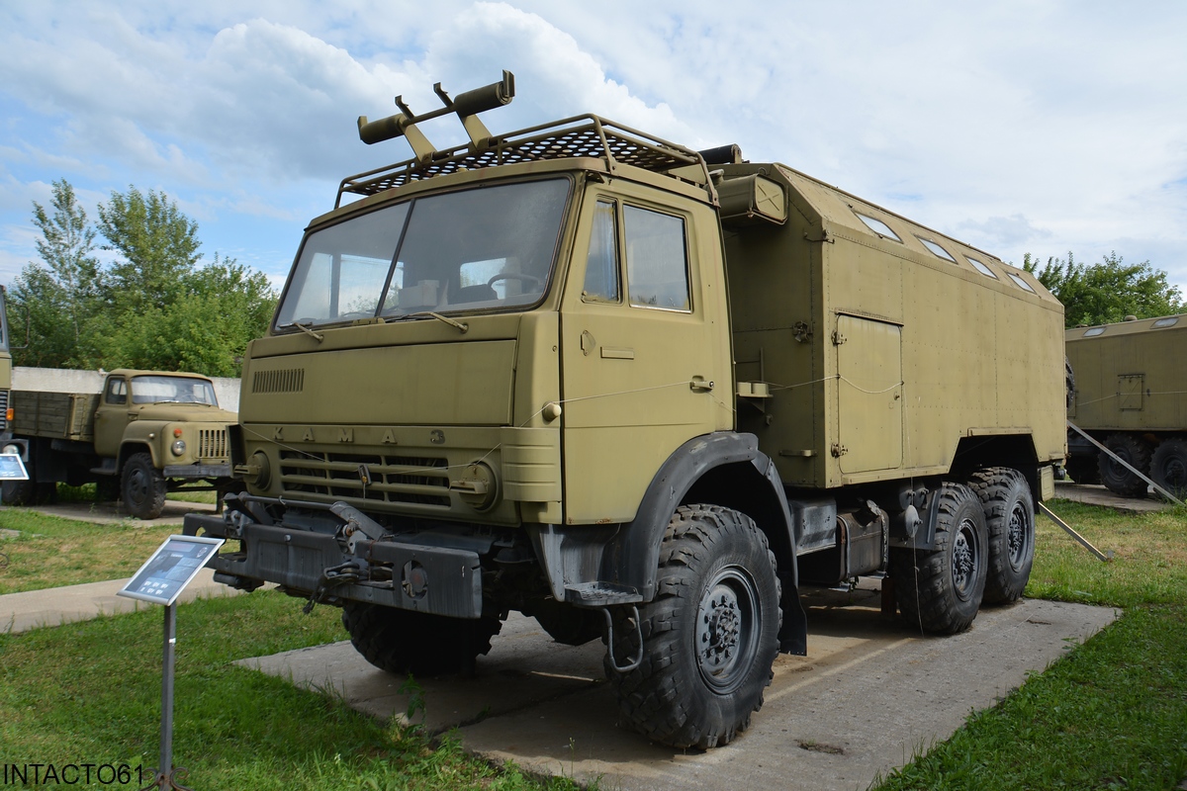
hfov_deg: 67.4
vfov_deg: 47.9
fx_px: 890
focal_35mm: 27
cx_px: 594
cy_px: 396
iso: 125
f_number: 8
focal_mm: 18
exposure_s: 1/250
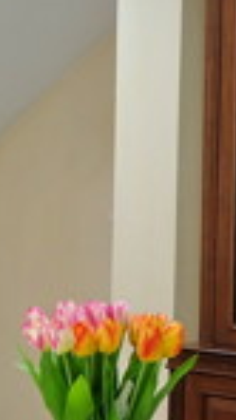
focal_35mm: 102
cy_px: 261
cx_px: -404
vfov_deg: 20.9
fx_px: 1137
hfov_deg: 9.8
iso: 400
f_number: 3.5
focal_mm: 16
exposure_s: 1/38
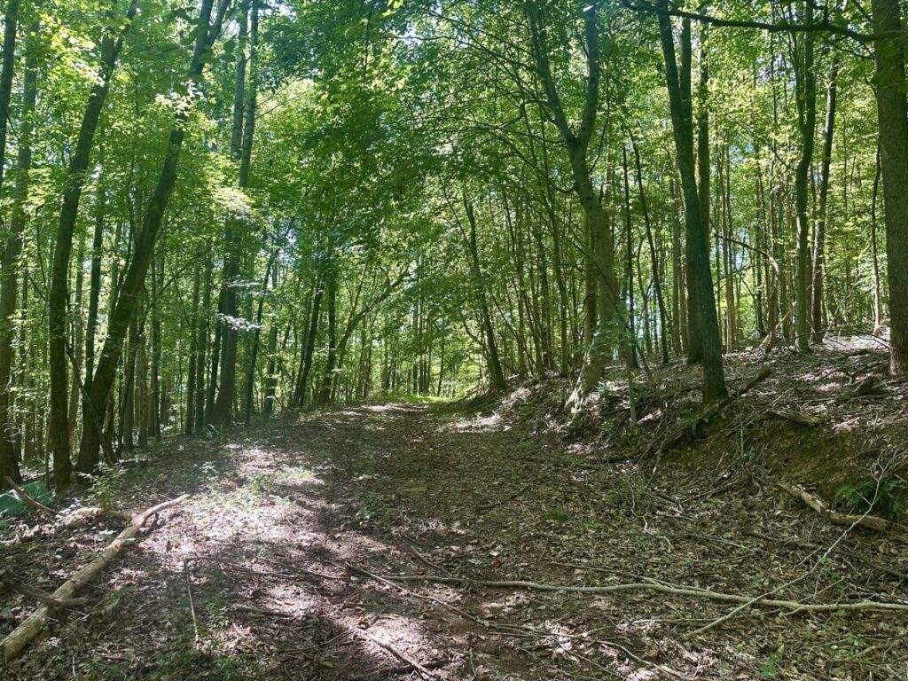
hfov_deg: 71.6
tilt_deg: +5.2
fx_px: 630
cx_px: 454
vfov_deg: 56.8
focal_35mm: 24
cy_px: 340
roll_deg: -2.1
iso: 100
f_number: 1.78
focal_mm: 6.86
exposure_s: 1/121
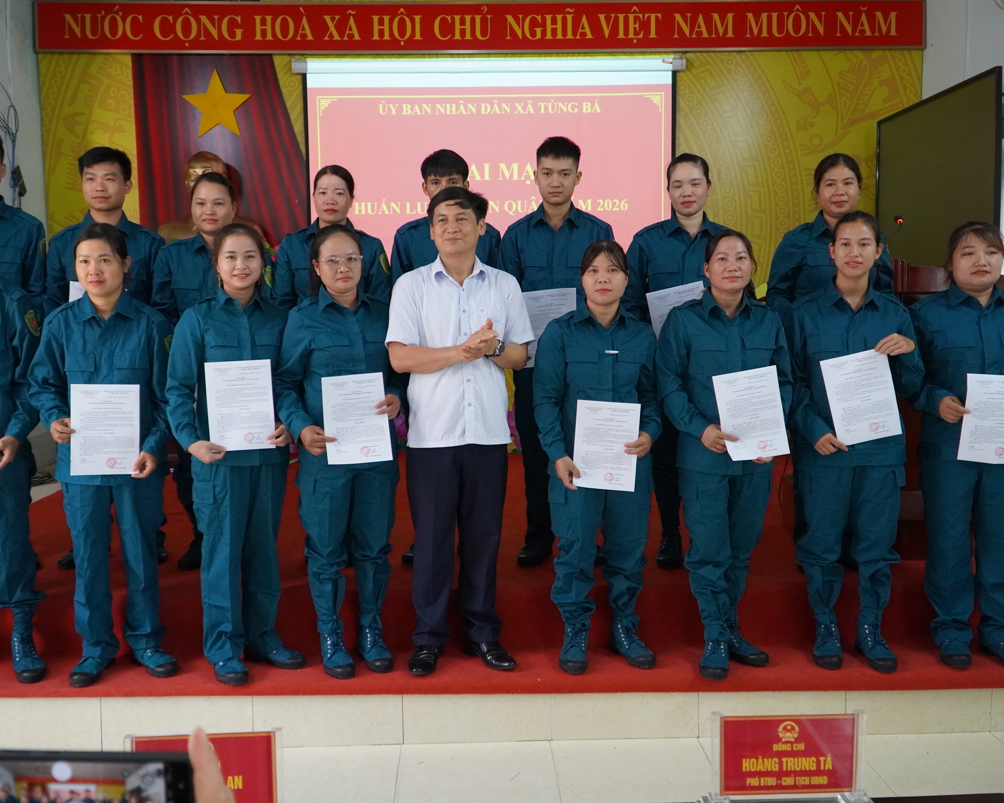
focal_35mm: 33
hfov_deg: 54.8
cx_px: 476
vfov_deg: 45.1
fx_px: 968
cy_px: 402
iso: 2500
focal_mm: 19
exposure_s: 1/160
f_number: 4
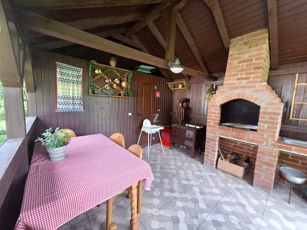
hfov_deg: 106.2
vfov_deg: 89.9
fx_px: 115
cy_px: 115
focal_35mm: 13
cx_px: 154
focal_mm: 1.74
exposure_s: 1/50
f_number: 2.2
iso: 64
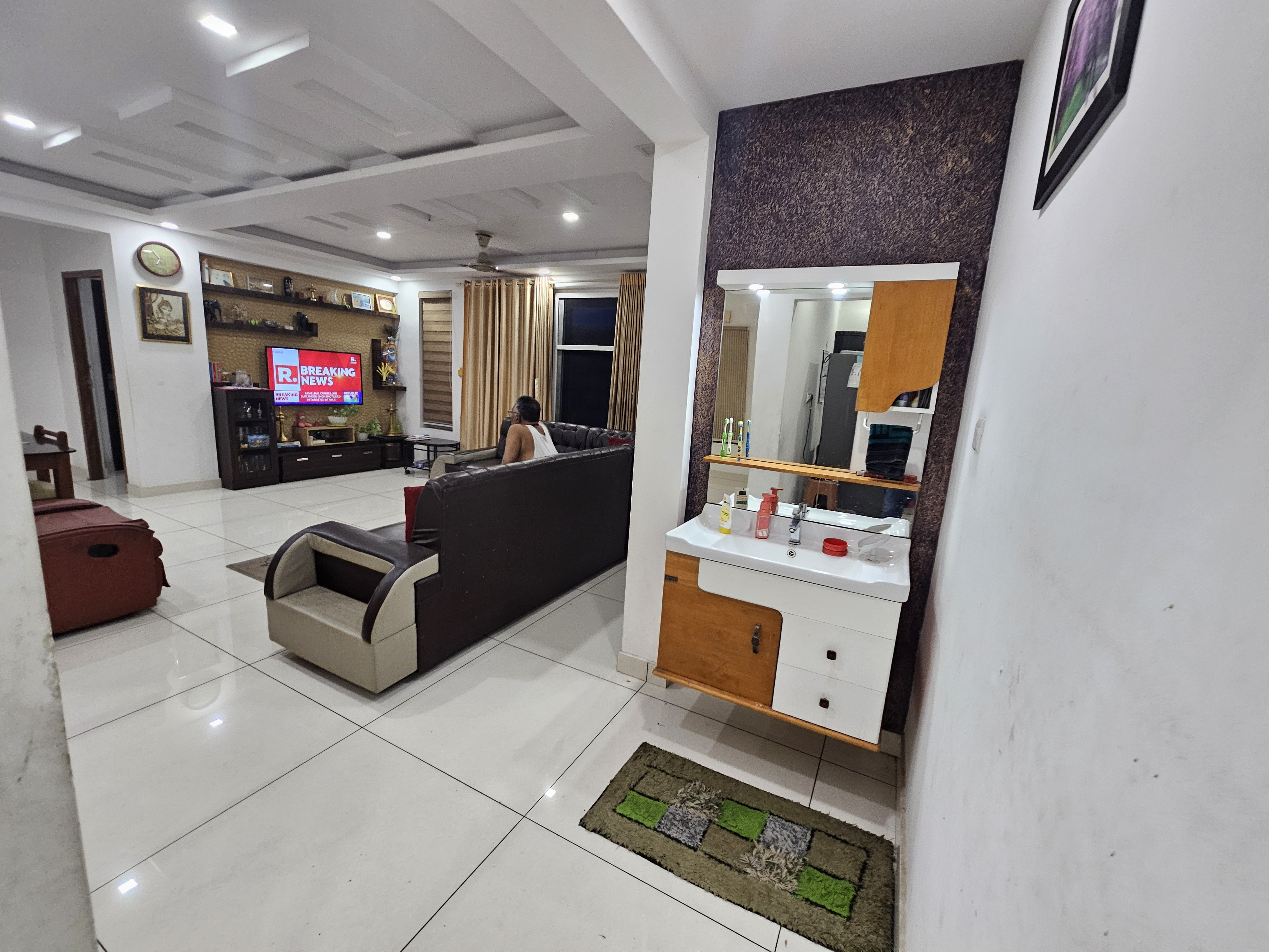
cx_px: 634
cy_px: 476
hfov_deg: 106.2
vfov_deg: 89.9
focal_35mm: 13
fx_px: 477
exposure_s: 1/33
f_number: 2.2
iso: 320
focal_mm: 2.2
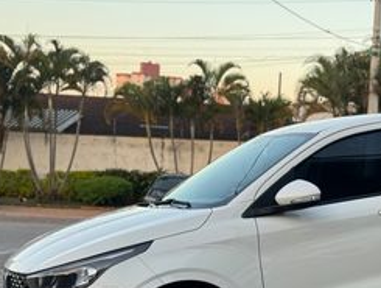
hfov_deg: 20.9
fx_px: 1015
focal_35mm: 92
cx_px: 334
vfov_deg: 16.0
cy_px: 220
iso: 64
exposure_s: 1/185
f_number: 1.78
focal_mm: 6.76
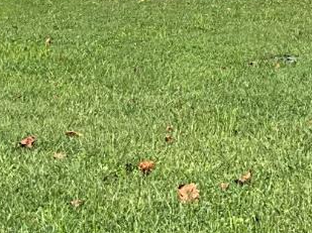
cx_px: 310
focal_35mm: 141
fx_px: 1269
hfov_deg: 13.8
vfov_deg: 9.9
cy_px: -189
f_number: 1.8
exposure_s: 1/1730
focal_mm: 3
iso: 25
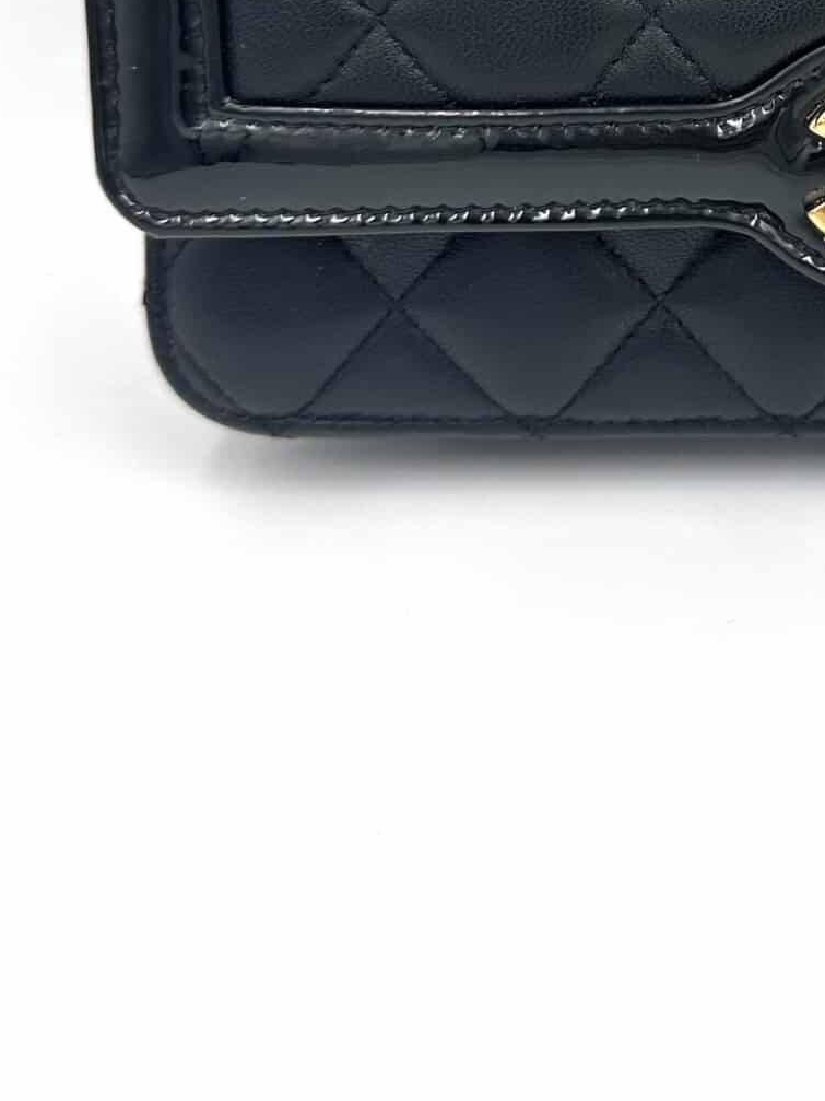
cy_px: -31
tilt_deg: -28.5
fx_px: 1939
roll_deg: -1.1
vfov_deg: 29.4
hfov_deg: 22.7
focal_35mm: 61
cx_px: 893
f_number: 1.78
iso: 80
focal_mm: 6.86
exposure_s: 1/433
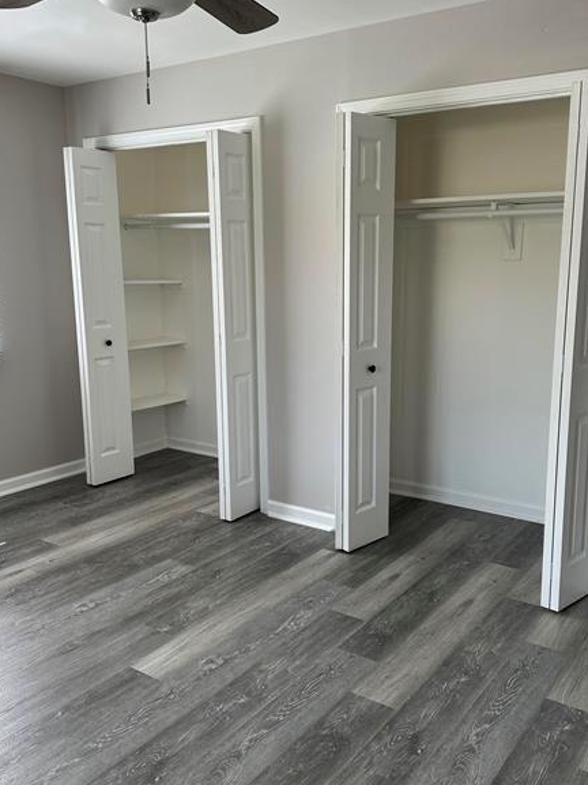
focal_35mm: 32
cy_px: 394
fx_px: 725
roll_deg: -0.1
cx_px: 321
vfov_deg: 56.8
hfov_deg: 44.1
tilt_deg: -8.9
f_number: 1.78
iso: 64
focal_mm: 6.86
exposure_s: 1/123
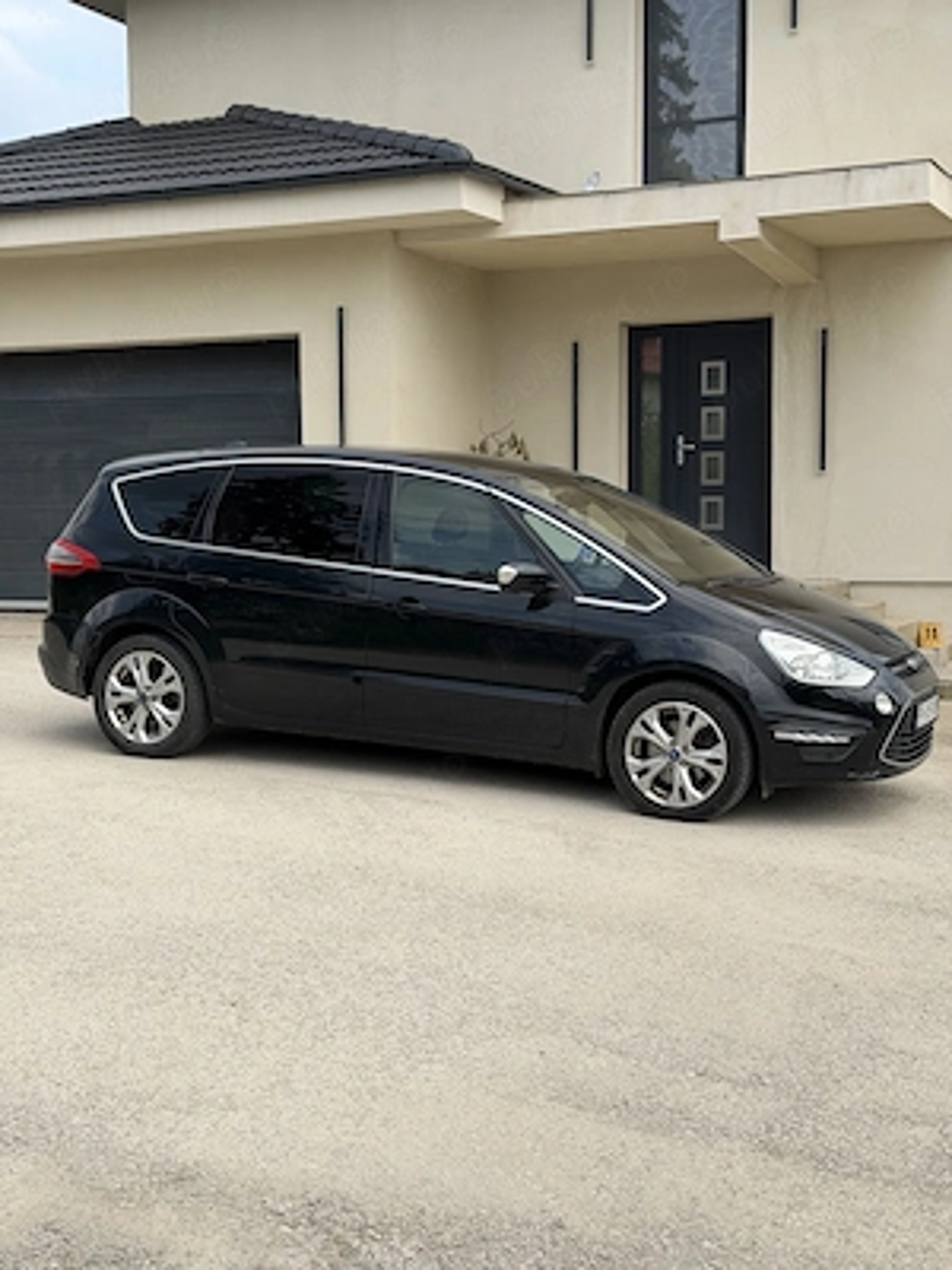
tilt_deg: -3.9
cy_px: 635
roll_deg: +0.1
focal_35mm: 48
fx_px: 1760
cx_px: 476
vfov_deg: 39.7
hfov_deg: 30.3
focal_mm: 6.76
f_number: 1.78
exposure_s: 1/2865
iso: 64
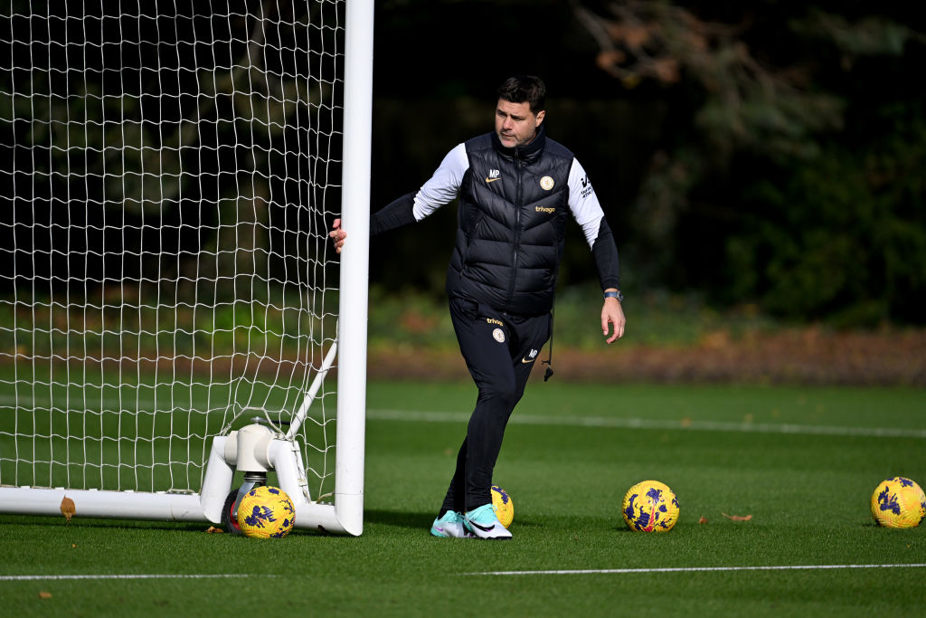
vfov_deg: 2.5
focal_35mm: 560
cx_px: 463
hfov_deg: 3.7
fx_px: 14405
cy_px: 309
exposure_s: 1/13000
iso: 800
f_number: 4
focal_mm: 560
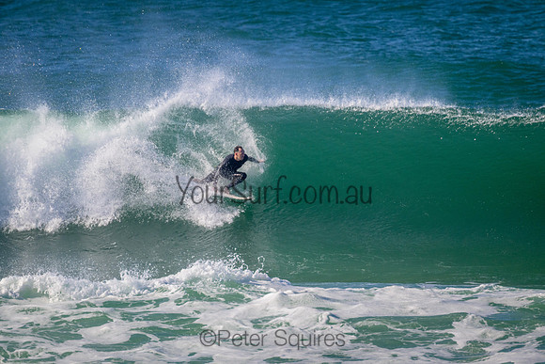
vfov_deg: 1.7
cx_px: 272
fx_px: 12113
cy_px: 182
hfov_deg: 2.6
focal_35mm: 800
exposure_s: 1/2000
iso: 1600
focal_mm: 800
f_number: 11
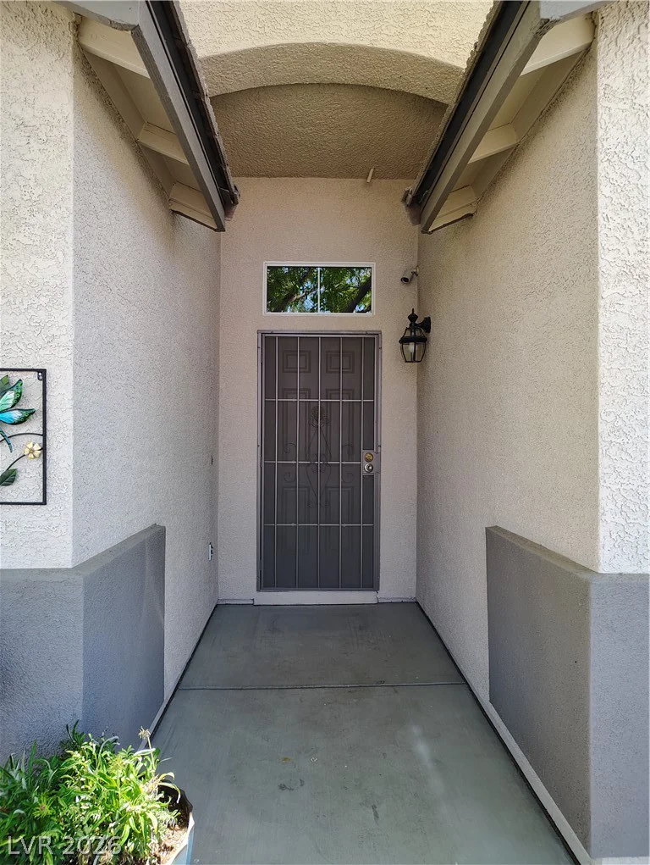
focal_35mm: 24
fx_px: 600
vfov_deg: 71.5
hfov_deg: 56.9
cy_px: 432
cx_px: 325
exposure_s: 1/120
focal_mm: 5.56
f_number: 1.8
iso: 138
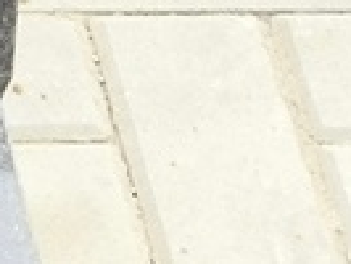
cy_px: -412
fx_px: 3055
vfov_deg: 4.8
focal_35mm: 301
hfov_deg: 6.1
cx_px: -648
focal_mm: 4.71
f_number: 1.7
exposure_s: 1/137
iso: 50
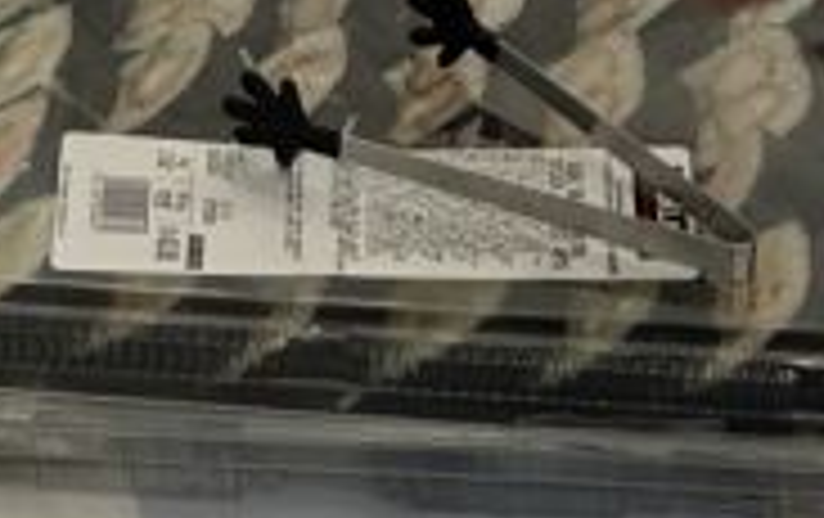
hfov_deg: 7.8
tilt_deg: -25.2
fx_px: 6005
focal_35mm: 267
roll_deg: +0.1
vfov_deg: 4.9
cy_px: -541
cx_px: 257
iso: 160
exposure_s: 1/50
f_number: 2.8
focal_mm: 9
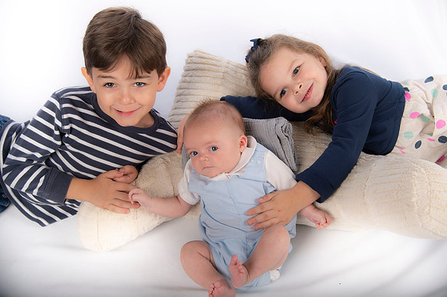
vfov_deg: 30.5
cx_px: 224
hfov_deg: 44.5
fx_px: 546
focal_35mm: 44
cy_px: 148
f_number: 5.6
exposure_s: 1/250
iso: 100
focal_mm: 44
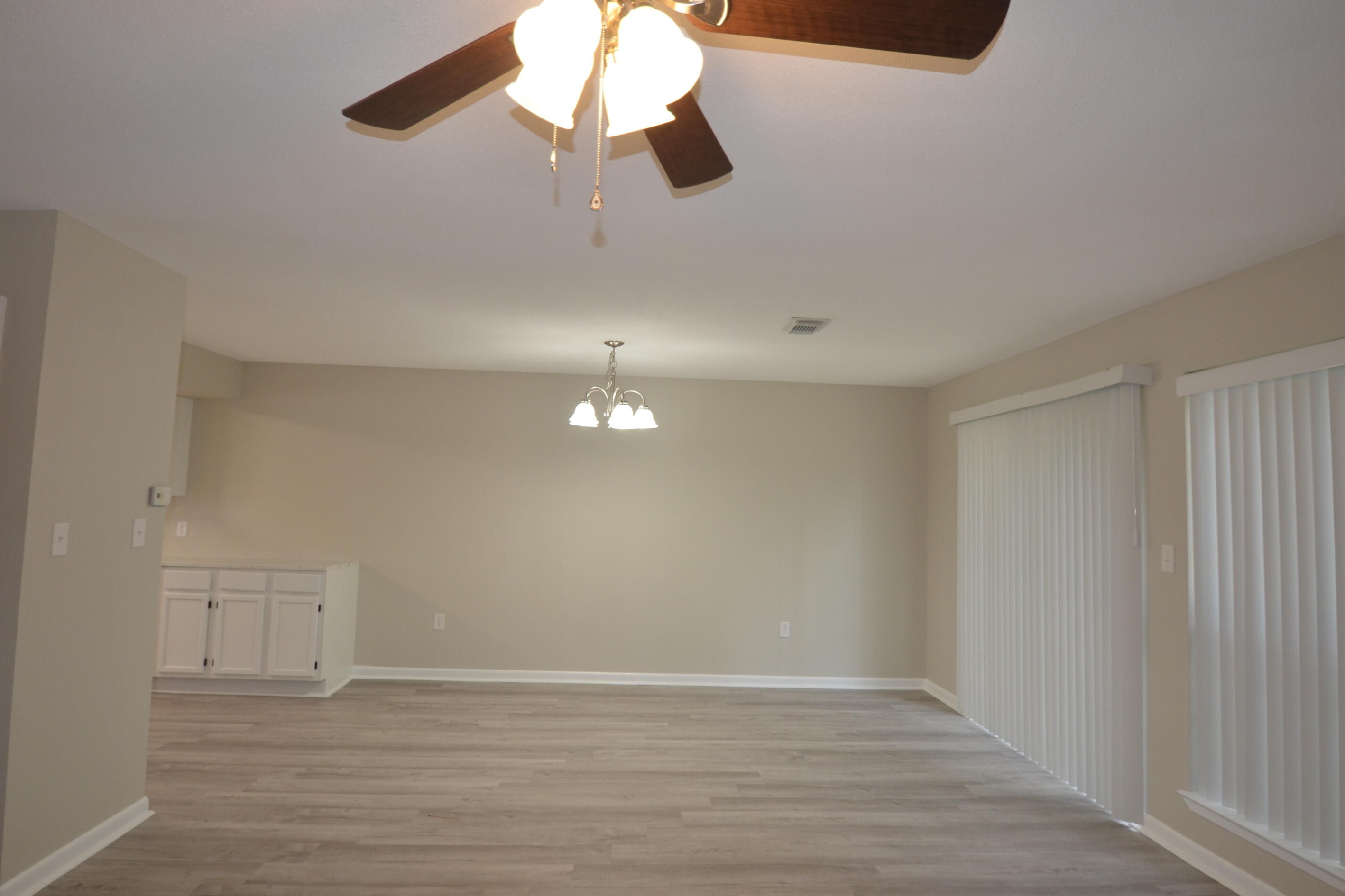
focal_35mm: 19
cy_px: 430
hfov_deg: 86.9
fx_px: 710
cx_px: 683
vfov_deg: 64.5
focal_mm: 12
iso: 400
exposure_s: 1/80
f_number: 3.8
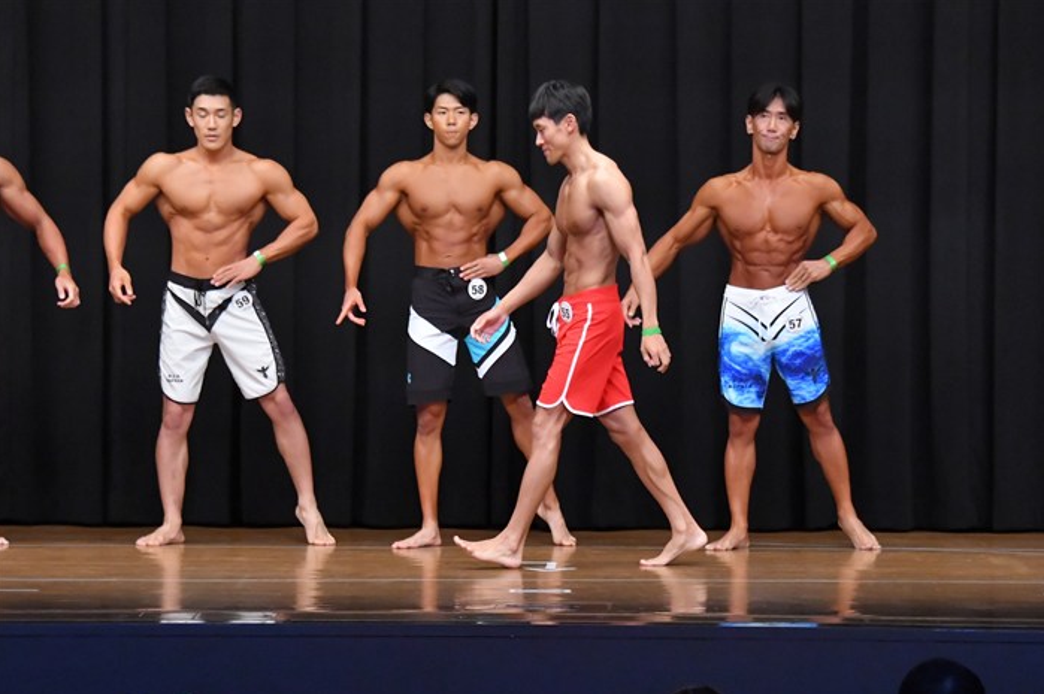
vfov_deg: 7.1
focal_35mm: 193
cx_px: 573
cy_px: 384
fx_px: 5593
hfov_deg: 10.7
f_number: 5.6
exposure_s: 1/400
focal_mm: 116
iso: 8000
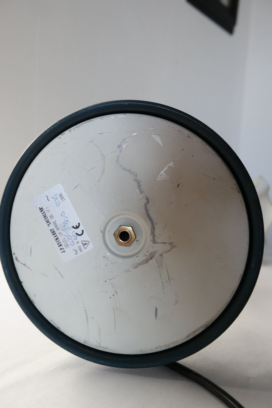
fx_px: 340
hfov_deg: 43.6
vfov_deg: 61.9
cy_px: 204
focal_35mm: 30
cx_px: 136
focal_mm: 20
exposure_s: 1/30
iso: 400
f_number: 5.6
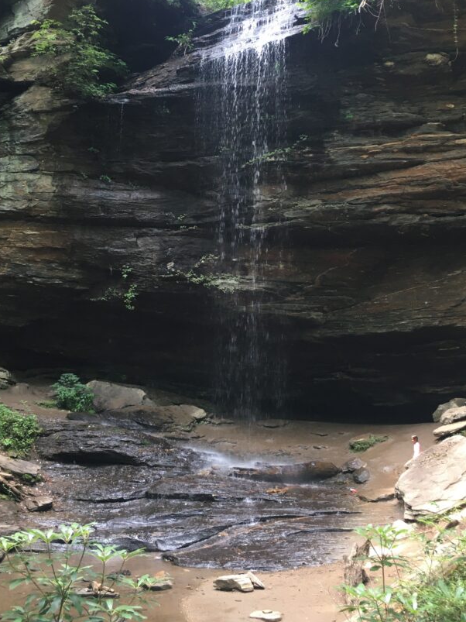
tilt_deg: +14.8
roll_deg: -2.5
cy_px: 263
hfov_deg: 38.6
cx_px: 200
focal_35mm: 37
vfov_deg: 50.0
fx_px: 664
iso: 50
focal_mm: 4.15
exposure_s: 1/30
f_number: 2.2
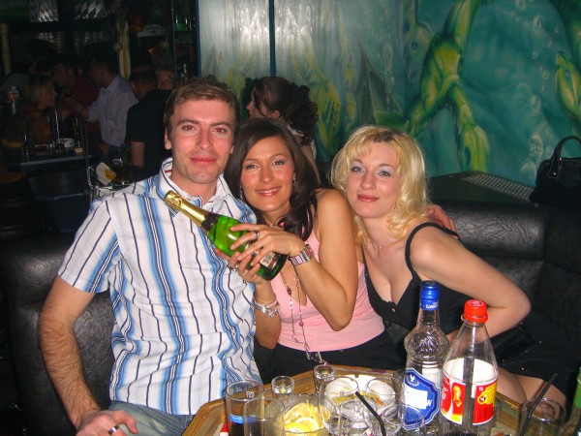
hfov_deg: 49.0
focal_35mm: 38
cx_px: 290
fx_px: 638
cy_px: 218
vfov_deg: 37.7
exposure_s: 1/60
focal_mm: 7.9
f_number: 2.8
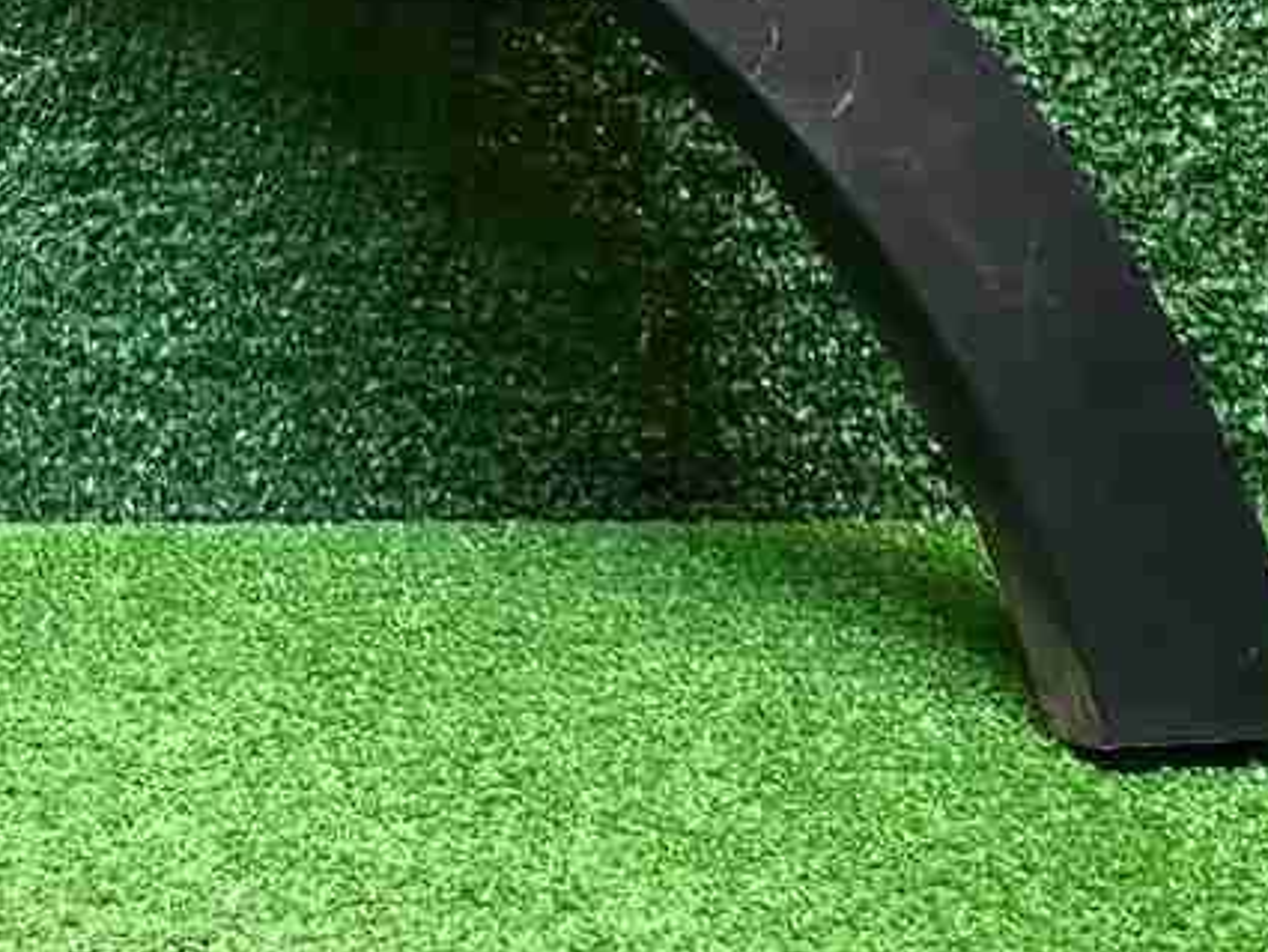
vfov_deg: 16.6
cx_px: -600
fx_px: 3224
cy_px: 158
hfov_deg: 19.5
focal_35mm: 88
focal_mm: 5.4
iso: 253
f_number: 1.8
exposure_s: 1/50
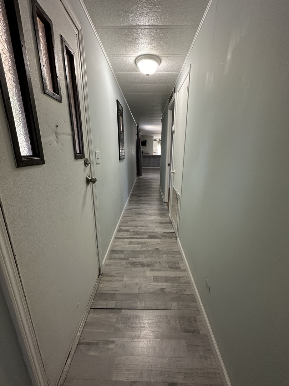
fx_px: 156
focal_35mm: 14
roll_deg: +0.3
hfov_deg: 85.7
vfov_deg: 102.1
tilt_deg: -15.5
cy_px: 193
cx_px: 144
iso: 160
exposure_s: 1/60
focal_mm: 2.22
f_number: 2.2
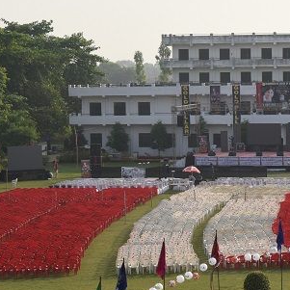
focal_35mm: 132
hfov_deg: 13.1
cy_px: 153
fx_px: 1251
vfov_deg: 13.2
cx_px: 268
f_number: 9
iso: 800
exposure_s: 1/800
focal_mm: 52
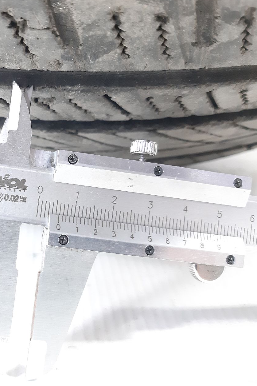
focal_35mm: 38
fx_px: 407
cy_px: 192
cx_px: 8
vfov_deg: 50.7
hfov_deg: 32.6
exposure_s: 1/50
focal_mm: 3.93
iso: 400
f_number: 1.7
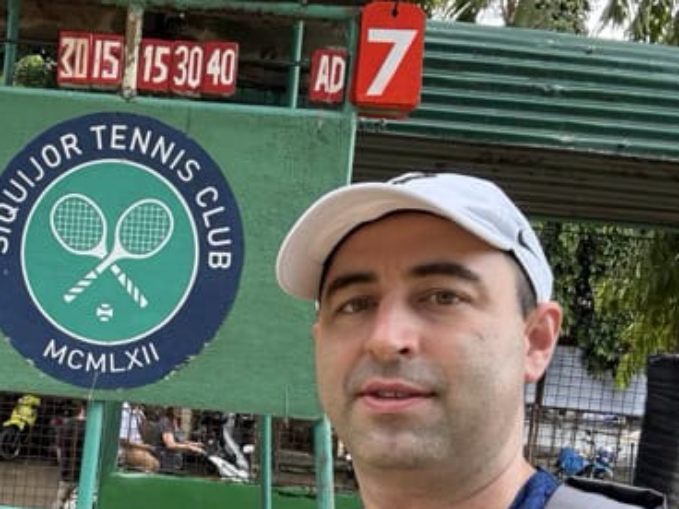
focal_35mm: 40
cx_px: 131
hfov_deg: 44.4
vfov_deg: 35.5
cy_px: 354
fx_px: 785
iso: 80
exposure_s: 1/153
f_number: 1.9
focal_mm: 2.7
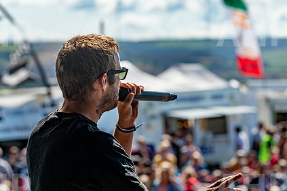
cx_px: 124
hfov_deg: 9.3
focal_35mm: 221
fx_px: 1760
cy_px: 114
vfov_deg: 6.2
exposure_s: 1/640
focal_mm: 155
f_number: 5.6
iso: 100
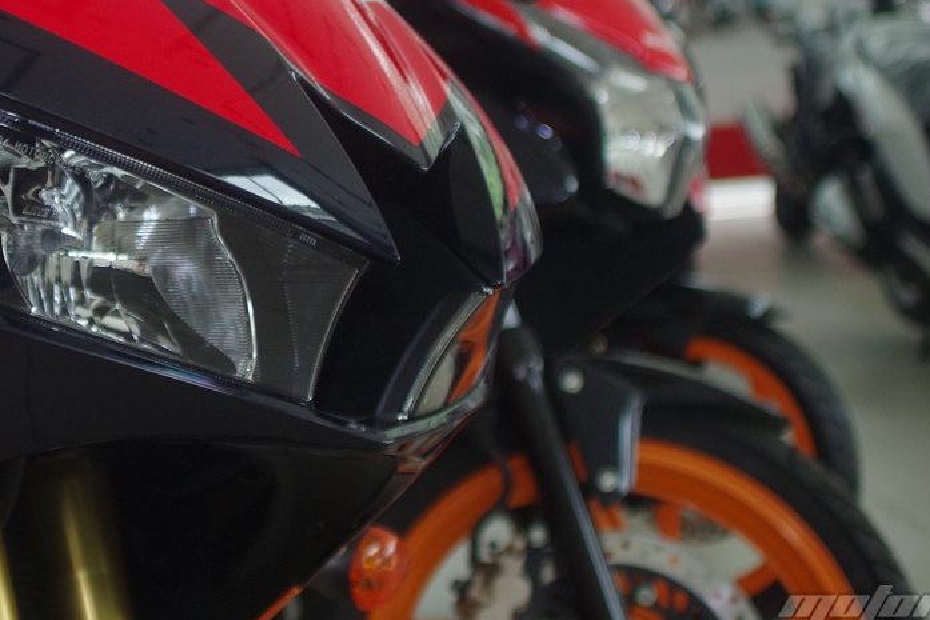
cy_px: 77
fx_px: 1989
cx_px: 128
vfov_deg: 17.5
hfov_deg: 25.6
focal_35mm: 77
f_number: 2.8
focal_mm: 28
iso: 400
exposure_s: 1/160
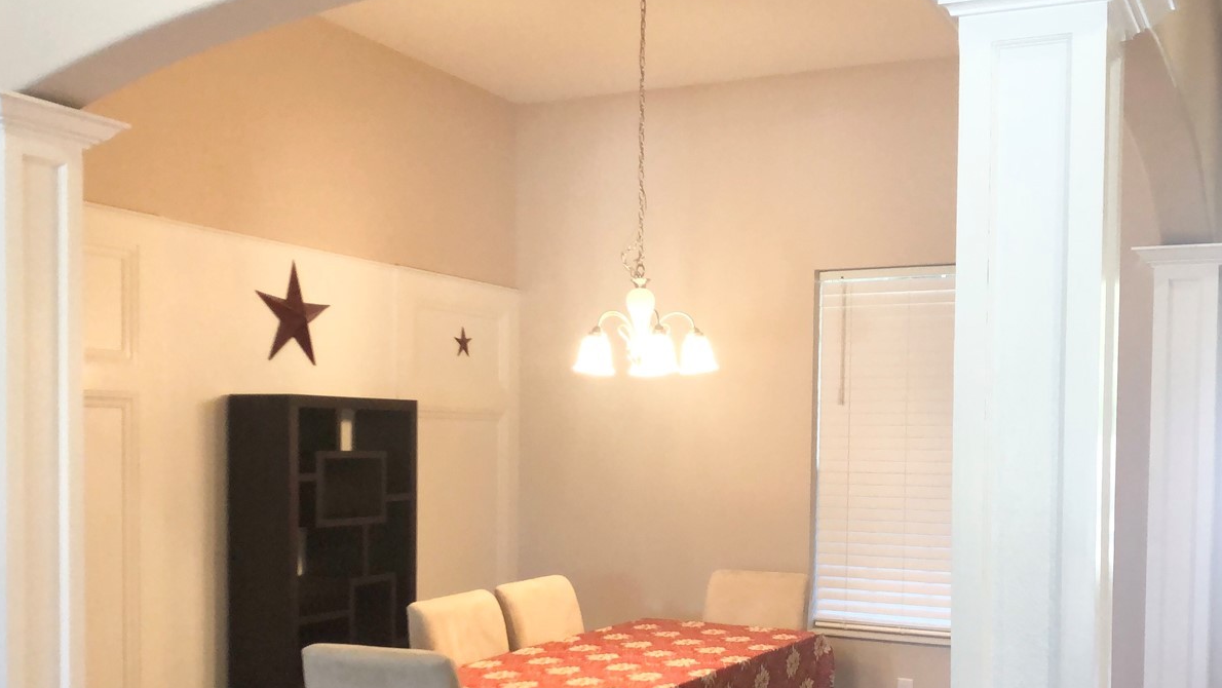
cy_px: 492
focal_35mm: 41
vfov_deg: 28.7
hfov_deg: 49.3
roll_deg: -0.4
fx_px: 1329
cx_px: 663
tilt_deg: -2.5
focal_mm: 4
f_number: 1.8
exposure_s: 1/60
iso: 160
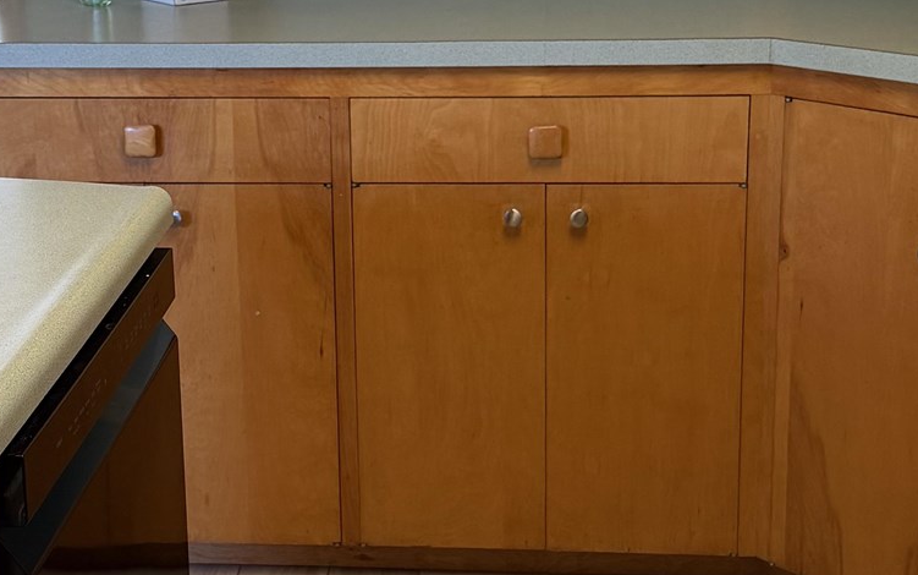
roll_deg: +1.1
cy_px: 252
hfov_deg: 26.4
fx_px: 1952
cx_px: 336
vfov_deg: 16.7
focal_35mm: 78
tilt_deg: -15.1
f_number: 1.78
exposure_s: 1/120
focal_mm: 6.76
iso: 250
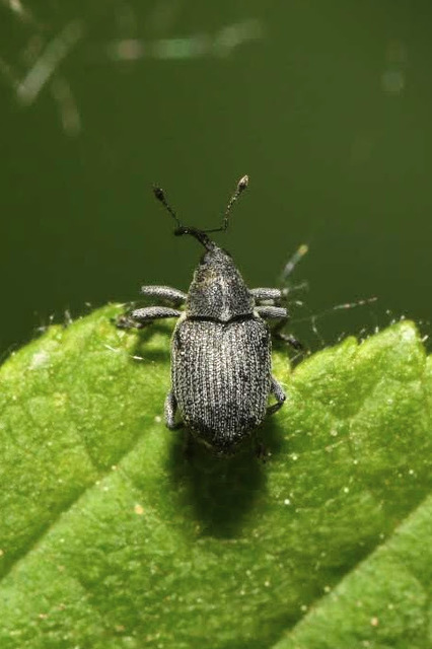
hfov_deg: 8.7
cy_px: 324
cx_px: 216
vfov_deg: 13.0
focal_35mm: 158
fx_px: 2838
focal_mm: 105
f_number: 29
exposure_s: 1/60
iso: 100
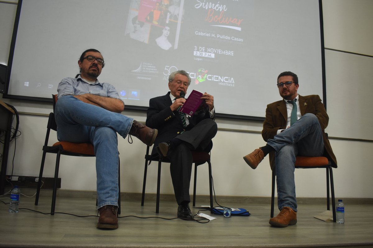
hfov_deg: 61.9
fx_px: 311
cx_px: 186
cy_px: 124
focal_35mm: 30
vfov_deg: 43.6
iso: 800
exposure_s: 1/60
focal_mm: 20
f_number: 4
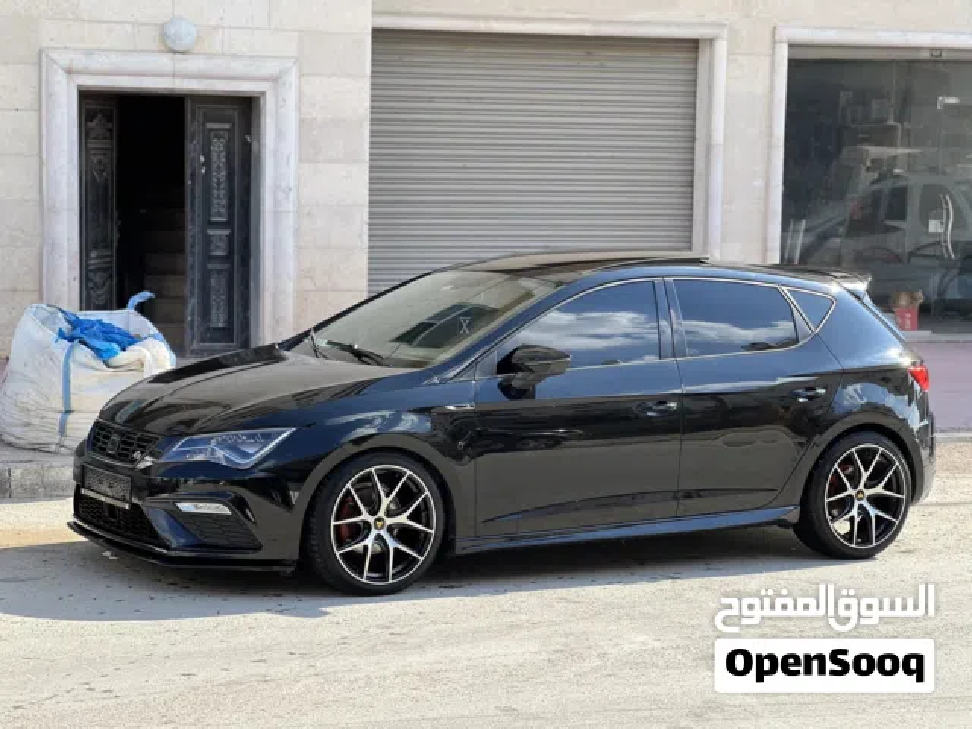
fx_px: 2162
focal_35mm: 77
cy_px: 364
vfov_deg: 19.1
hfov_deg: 25.3
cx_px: 486
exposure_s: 1/177
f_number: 2.8
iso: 25
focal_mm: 9
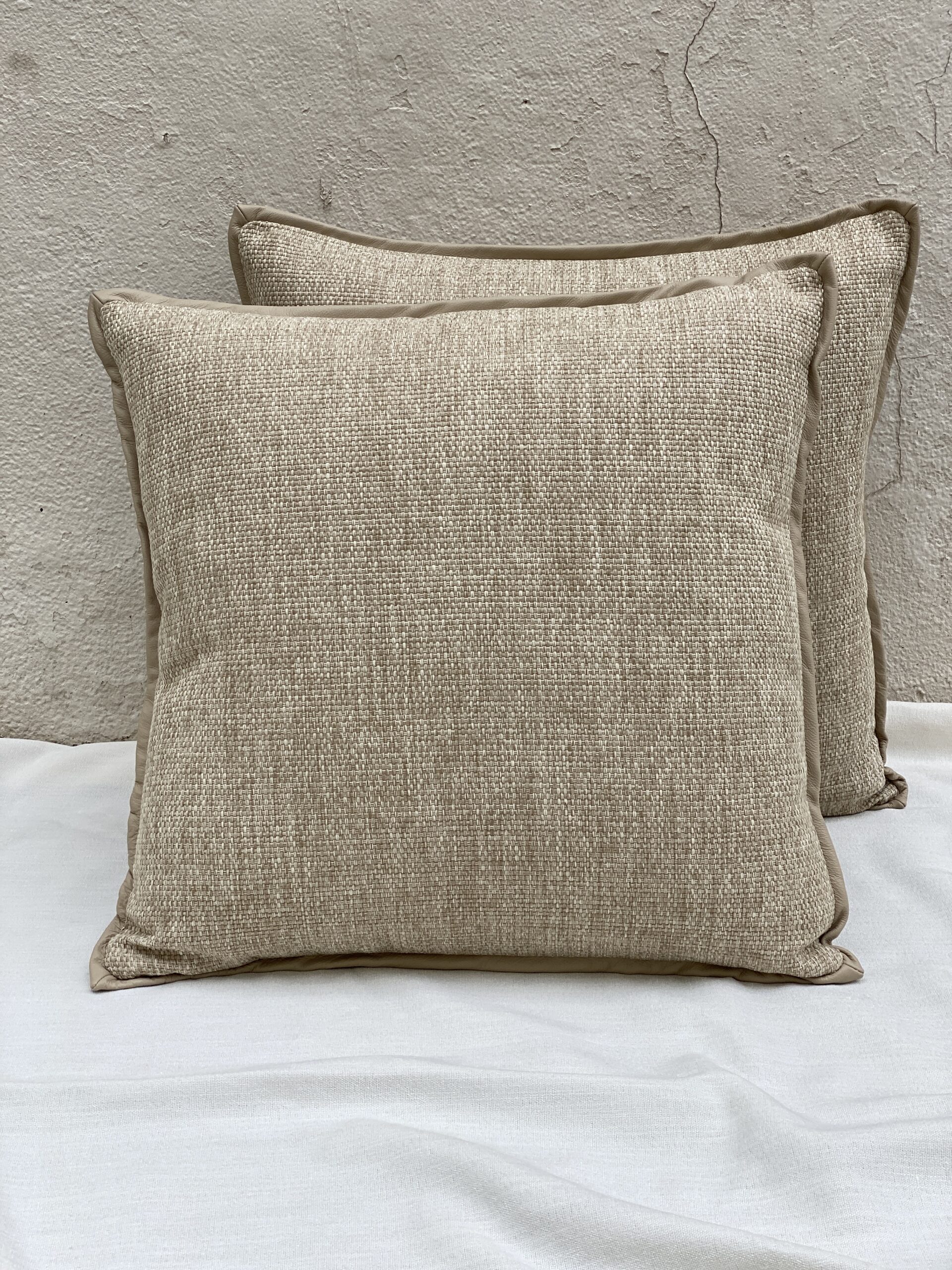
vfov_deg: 36.8
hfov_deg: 28.0
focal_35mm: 52
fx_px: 1907
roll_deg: +1.3
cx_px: 476
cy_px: 635
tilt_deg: -17.6
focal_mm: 6
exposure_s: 1/452
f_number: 2
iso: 20
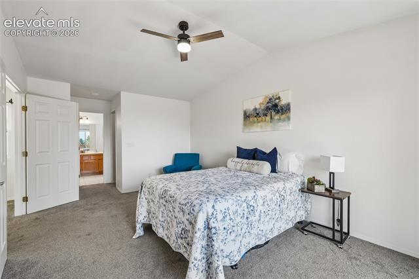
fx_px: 174
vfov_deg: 77.3
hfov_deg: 100.4
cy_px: 140
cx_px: 210
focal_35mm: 15
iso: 800
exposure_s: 1/30
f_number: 8
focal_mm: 10
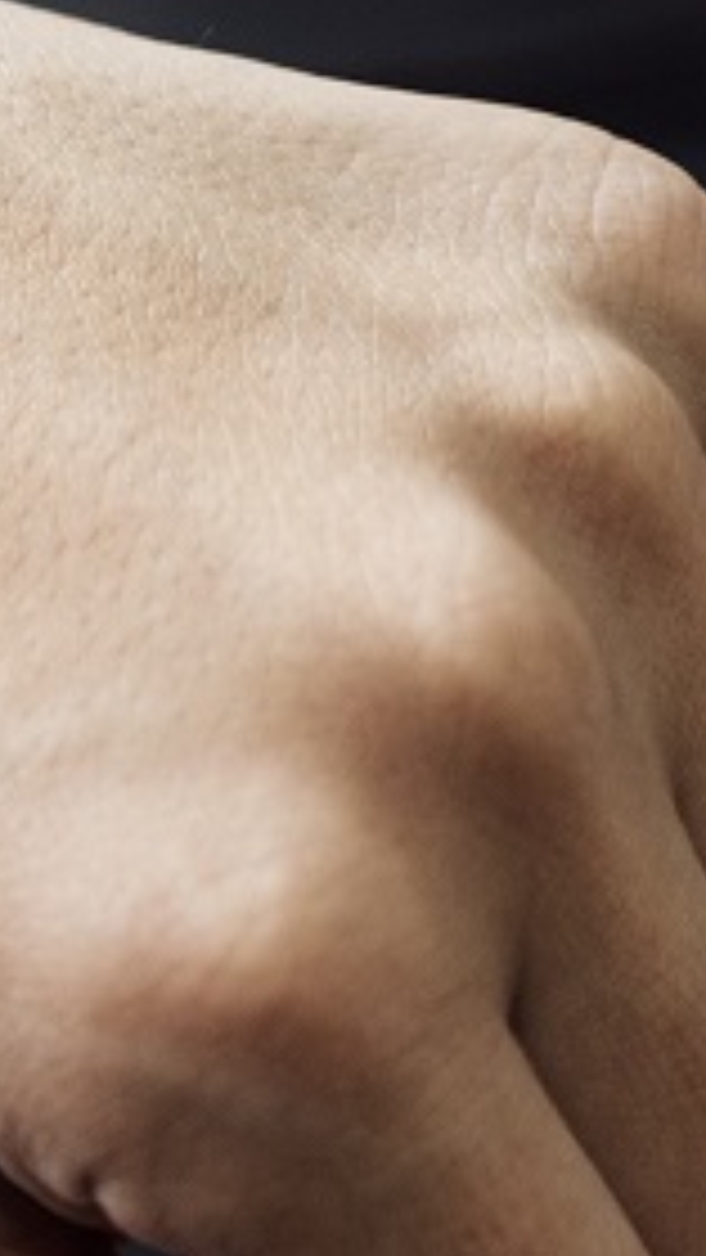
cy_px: 194
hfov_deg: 4.5
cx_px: -1061
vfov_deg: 8.2
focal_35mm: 261
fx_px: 8684
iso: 1000
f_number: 3.5
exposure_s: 1/125
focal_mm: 58
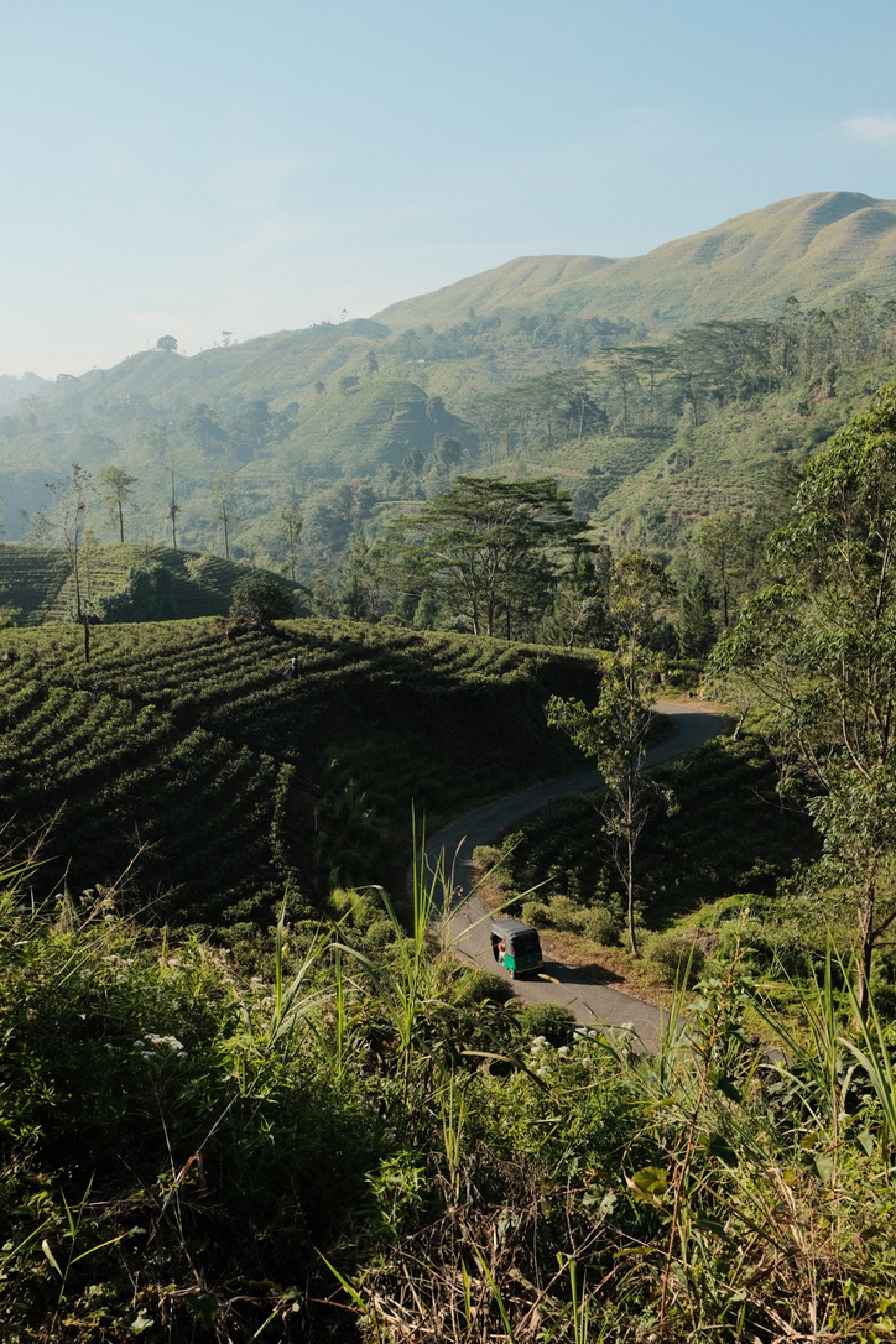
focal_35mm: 35
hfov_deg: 37.9
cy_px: 672
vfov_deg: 54.4
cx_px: 448
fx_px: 1307
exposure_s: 1/2400
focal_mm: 23
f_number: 4.5
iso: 1000
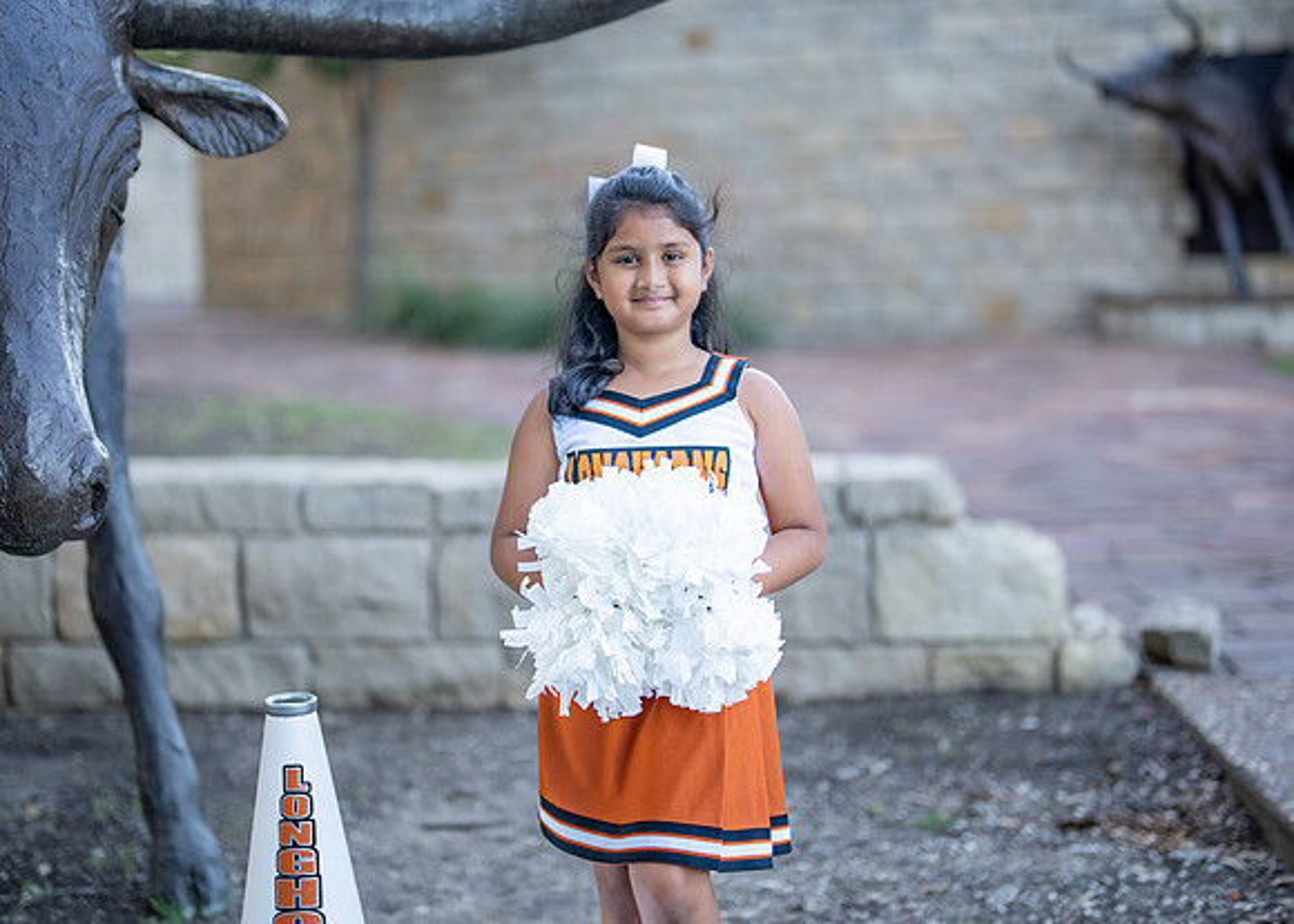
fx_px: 2151
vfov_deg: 24.2
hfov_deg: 33.5
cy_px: 450
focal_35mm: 59
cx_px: 624
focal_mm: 50
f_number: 1.2
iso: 250
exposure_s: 1/1000
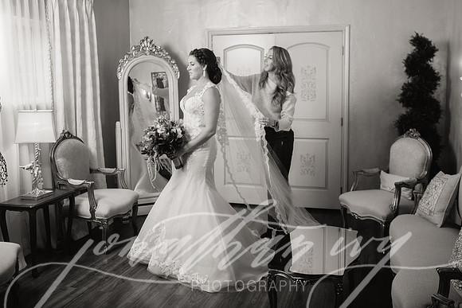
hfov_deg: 50.8
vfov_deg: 35.0
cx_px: 241
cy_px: 120
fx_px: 486
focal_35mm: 38
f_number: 2.8
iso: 1000
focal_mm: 31
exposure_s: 1/250
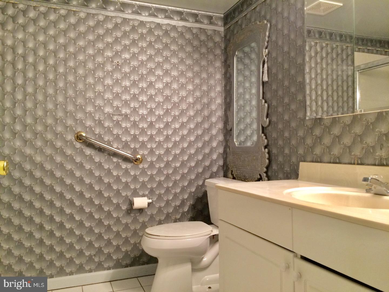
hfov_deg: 61.7
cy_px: 146
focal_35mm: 29
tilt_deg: -1.1
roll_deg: -1.4
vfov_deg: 48.2
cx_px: 194
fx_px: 326
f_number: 2.2
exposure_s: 1/30
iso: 160
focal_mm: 4.15
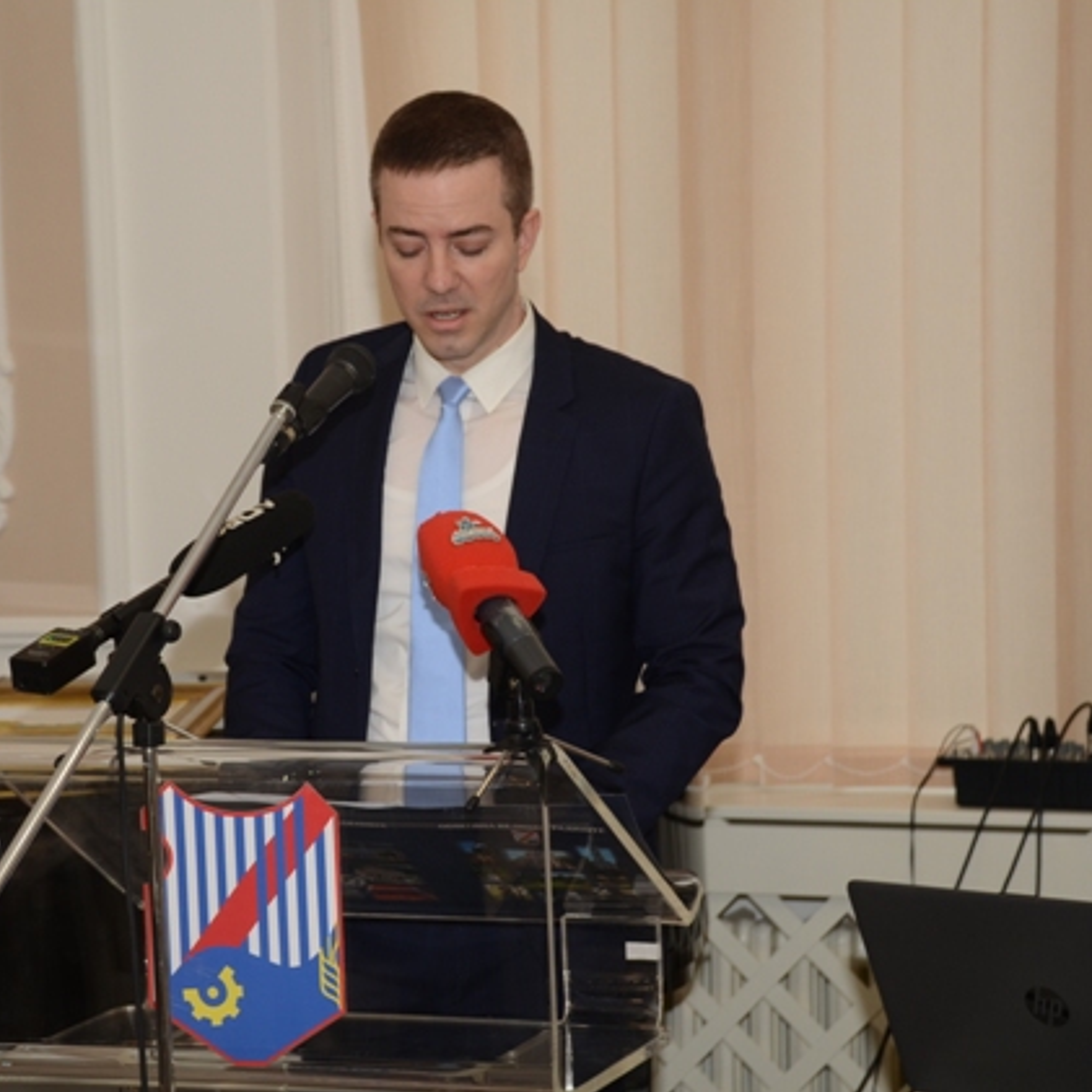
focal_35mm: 120
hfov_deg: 14.5
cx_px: 386
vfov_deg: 14.5
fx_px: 4283
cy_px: 547
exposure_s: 1/50
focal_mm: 62
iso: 400
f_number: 5
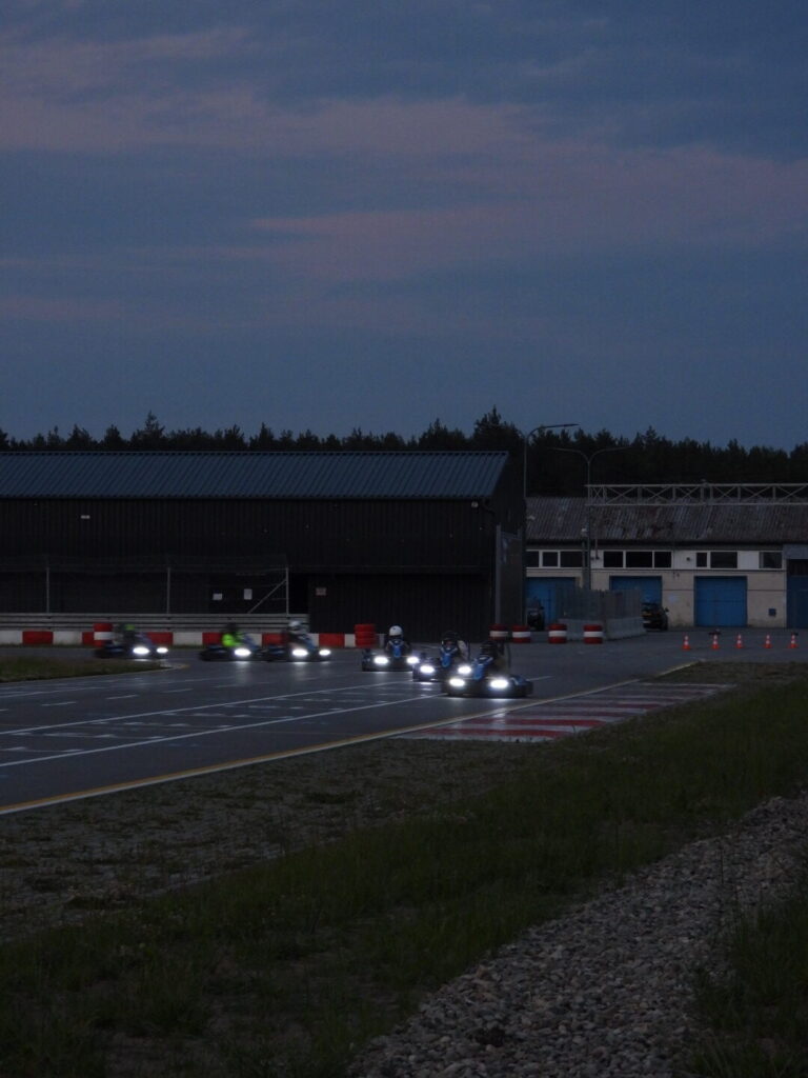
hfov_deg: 11.0
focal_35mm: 135
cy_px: 539
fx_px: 4202
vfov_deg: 14.6
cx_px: 404
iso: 400
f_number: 4
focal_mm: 24.3
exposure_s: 1/50
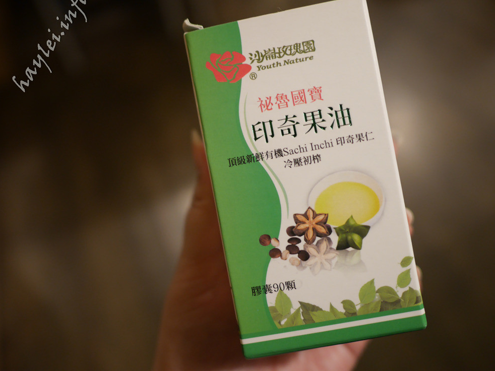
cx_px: 259
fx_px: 472
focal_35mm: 33
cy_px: 171
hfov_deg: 55.3
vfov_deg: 42.9
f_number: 1.7
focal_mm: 15
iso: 500
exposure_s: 1/60
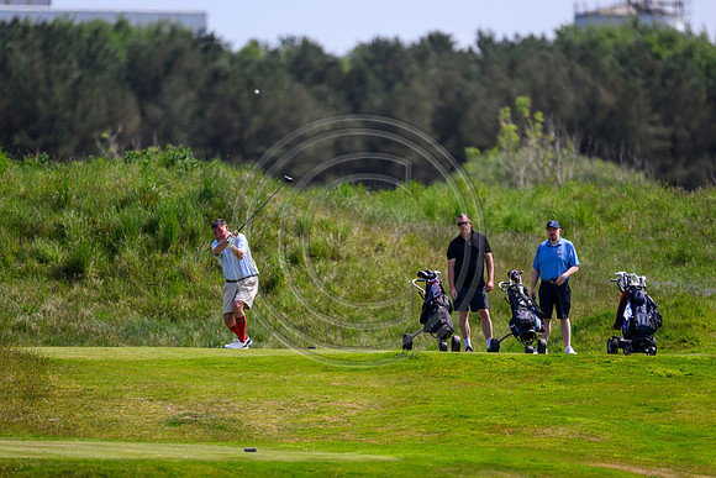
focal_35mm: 560
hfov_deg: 3.7
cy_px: 239
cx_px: 358
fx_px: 11140
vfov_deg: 2.5
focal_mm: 560
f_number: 4
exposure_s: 1/2500
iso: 500
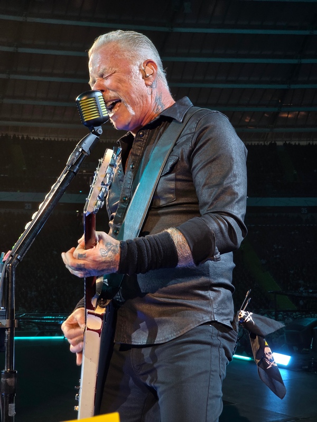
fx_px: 843
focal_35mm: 69
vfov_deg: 28.2
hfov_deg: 21.3
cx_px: 158
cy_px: 211
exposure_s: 1/70.6
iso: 50
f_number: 2.4
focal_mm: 7.9
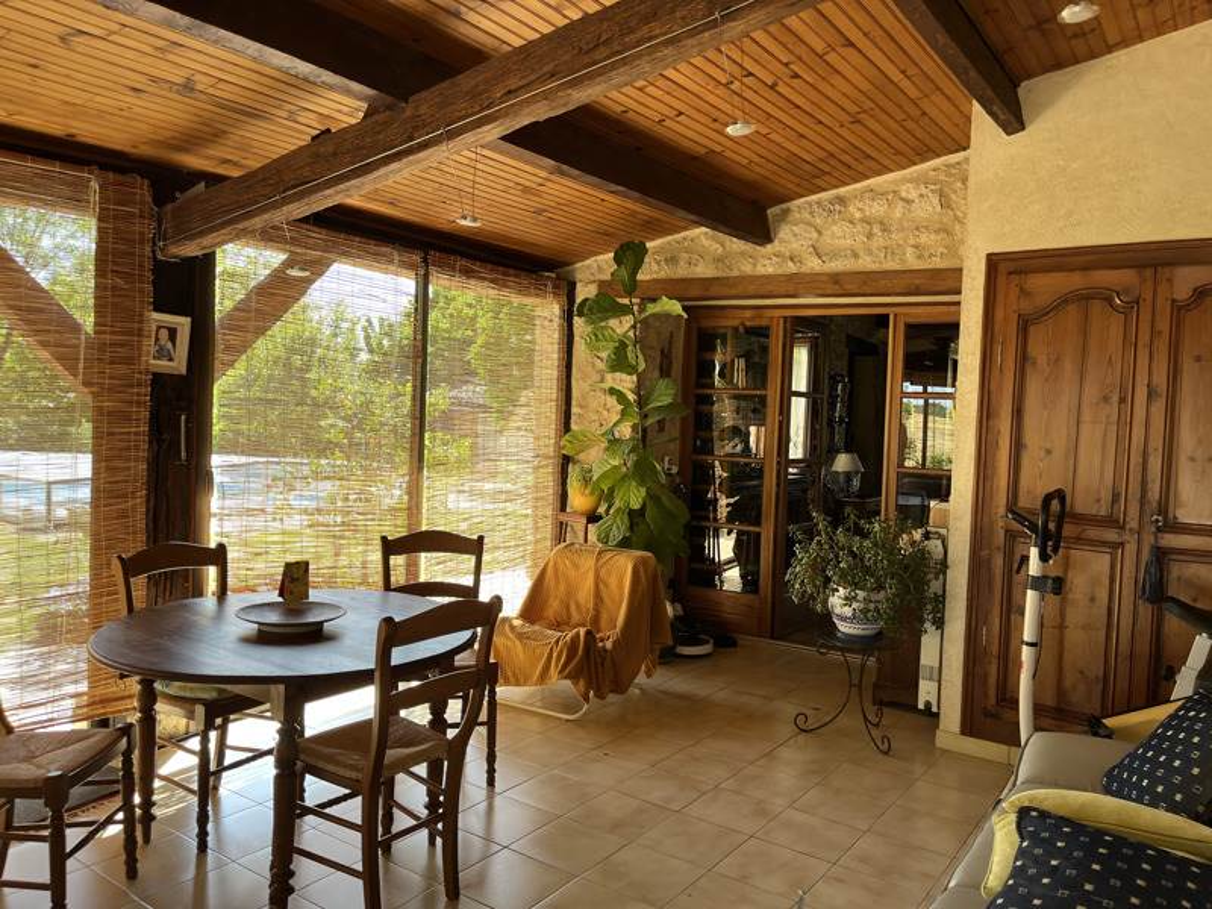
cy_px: 454
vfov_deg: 53.1
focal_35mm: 26
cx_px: 606
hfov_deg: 67.3
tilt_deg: -1.7
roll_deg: -1.7
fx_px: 910
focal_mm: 5.1
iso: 50
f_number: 1.6
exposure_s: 1/121
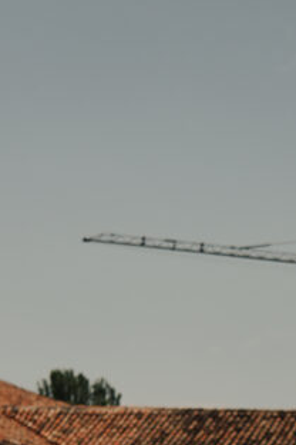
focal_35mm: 188
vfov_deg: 10.7
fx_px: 2324
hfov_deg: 7.1
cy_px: 614
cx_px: 503
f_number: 4
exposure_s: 1/1000
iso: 100
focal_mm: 42
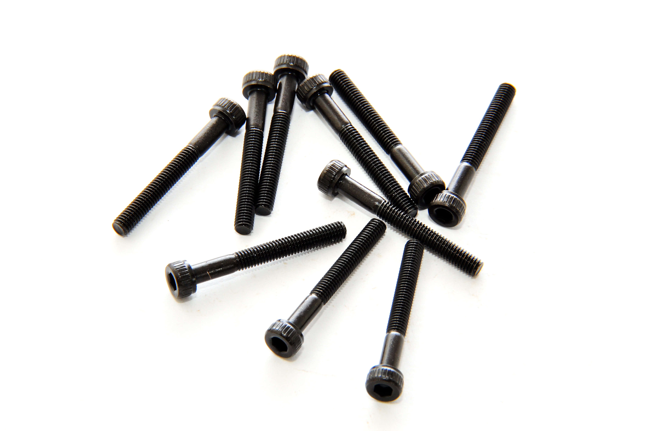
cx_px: 324
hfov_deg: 6.9
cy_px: 216
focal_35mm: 300
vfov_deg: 4.6
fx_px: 5402
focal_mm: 200
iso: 400
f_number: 22
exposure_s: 1/60
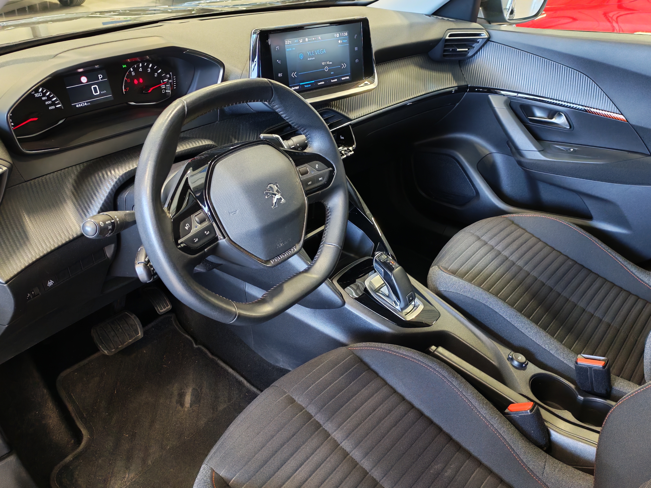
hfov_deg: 56.8
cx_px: 326
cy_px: 244
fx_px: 602
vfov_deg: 44.2
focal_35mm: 32
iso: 1359
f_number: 1.9
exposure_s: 1/50
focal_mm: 6.12
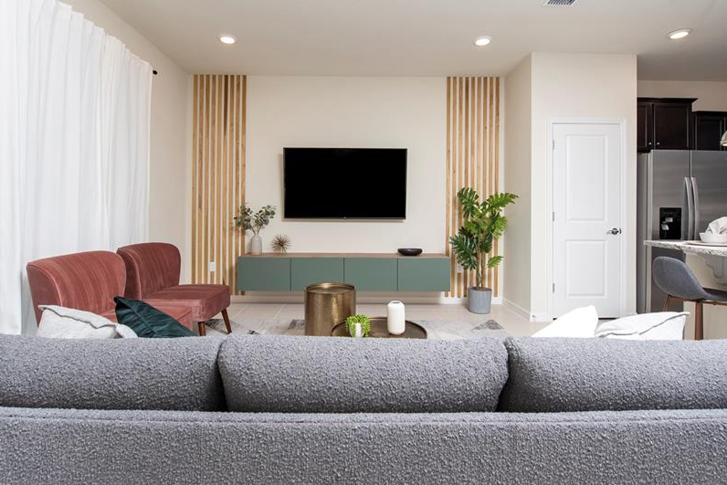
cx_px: 353
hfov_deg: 90.0
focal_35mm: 18
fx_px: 364
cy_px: 210
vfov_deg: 67.1
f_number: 10
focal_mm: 14
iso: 500
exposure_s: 1/80
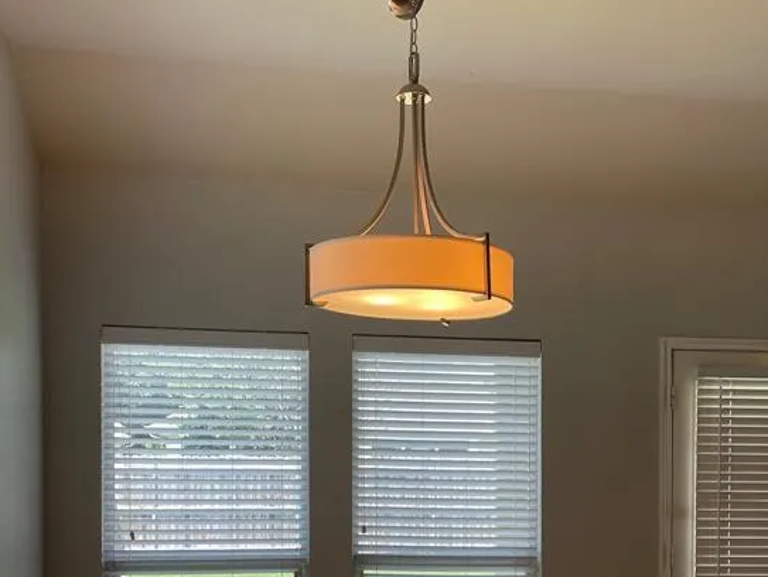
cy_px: 494
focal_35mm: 49
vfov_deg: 28.8
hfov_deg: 38.6
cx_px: 494
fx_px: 1088
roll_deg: -0.1
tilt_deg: -1.1
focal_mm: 4.2
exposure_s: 1/120
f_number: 1.6
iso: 32
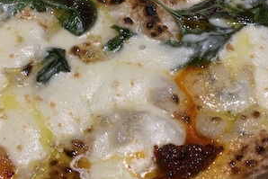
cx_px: 72
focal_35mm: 58
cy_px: 51
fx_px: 432
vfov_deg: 23.2
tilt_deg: -58.4
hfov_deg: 33.9
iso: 50
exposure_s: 1/50
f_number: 1.8
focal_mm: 4.25
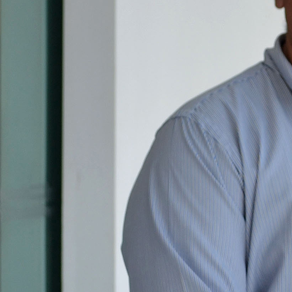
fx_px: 1871
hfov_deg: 8.8
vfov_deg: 8.9
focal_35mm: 196
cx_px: 334
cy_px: 142
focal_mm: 28
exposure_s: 1/30
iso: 100
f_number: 4.5
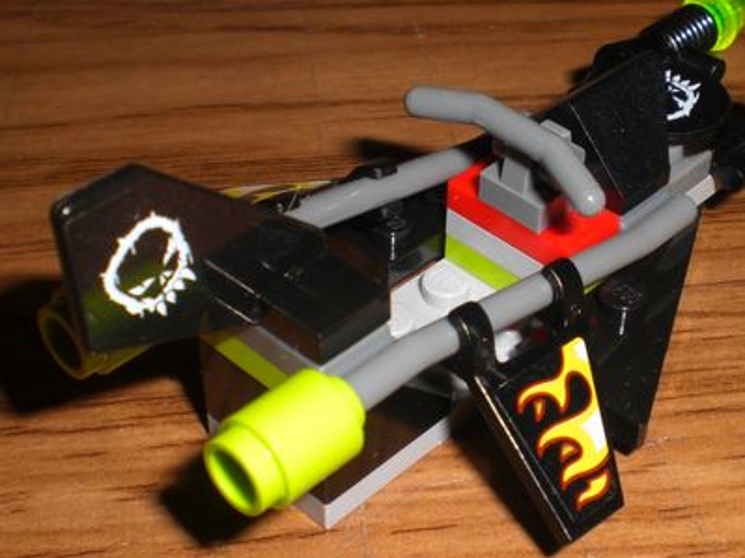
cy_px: 377
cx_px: 463
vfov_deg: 23.9
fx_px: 1312
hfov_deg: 31.6
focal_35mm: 61
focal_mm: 6.3
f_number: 4.4
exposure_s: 1/60
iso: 50
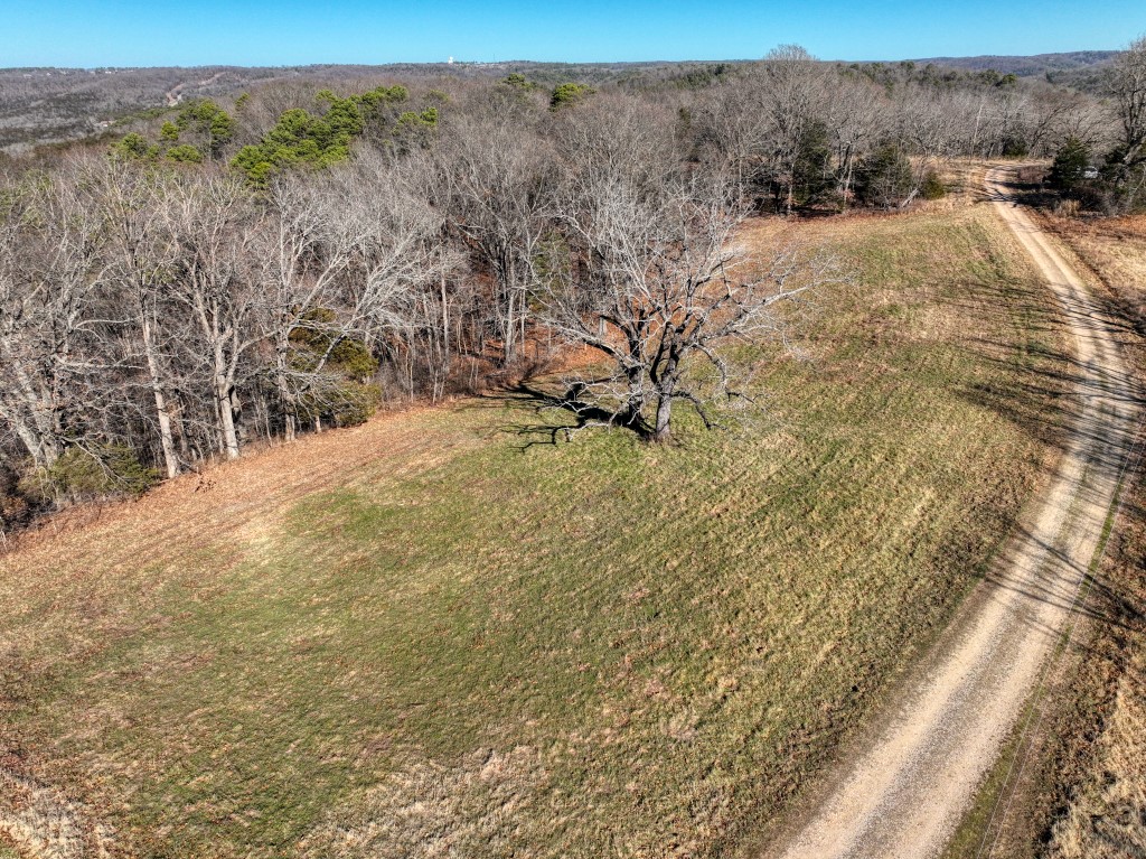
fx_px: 794
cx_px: 573
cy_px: 430
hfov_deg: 71.6
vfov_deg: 56.8
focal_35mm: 24
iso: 130
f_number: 2.8
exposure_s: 1/2000
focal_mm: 12.3
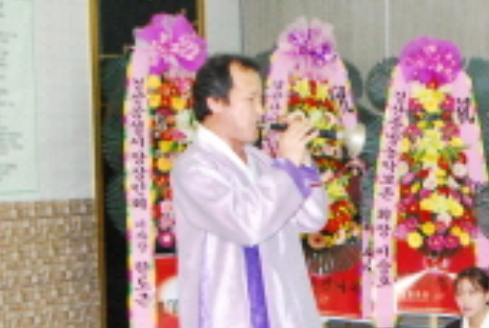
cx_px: 673
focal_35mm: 115
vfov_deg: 11.9
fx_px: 1565
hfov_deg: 16.6
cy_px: 252
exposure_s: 1/80
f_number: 6.3
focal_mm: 26
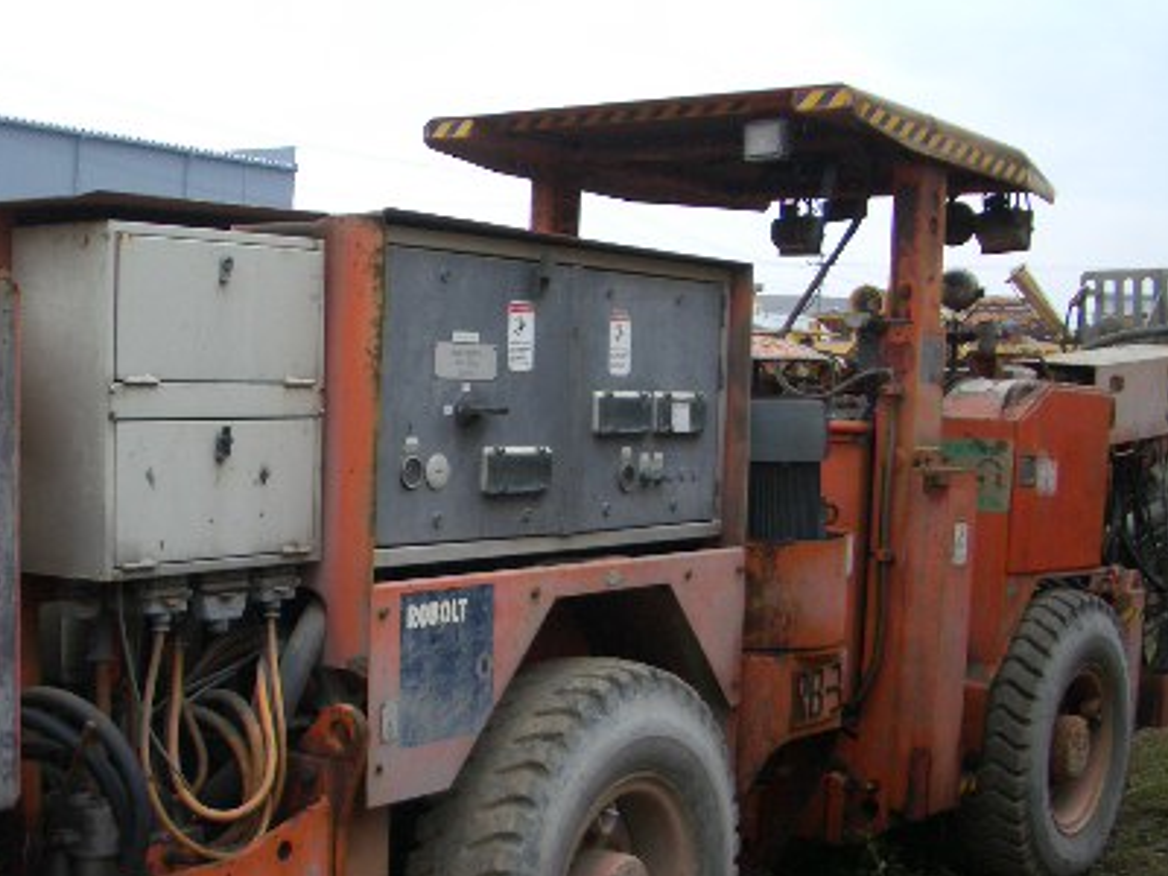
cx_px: 307
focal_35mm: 56
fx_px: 1890
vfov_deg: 25.9
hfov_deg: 33.7
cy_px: 607
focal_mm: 5.8
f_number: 2.6
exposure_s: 1/320
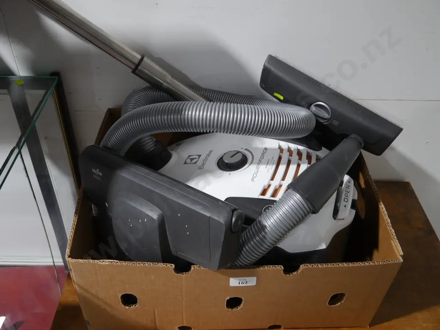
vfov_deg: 41.8
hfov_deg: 54.0
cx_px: 220
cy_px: 165
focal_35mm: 34
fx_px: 432
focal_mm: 17
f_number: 4
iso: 640
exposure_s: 1/60
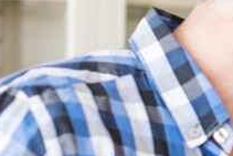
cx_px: 457
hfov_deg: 7.1
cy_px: 264
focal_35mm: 279
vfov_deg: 4.9
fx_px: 1807
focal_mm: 50
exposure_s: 1/160
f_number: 2.8
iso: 320
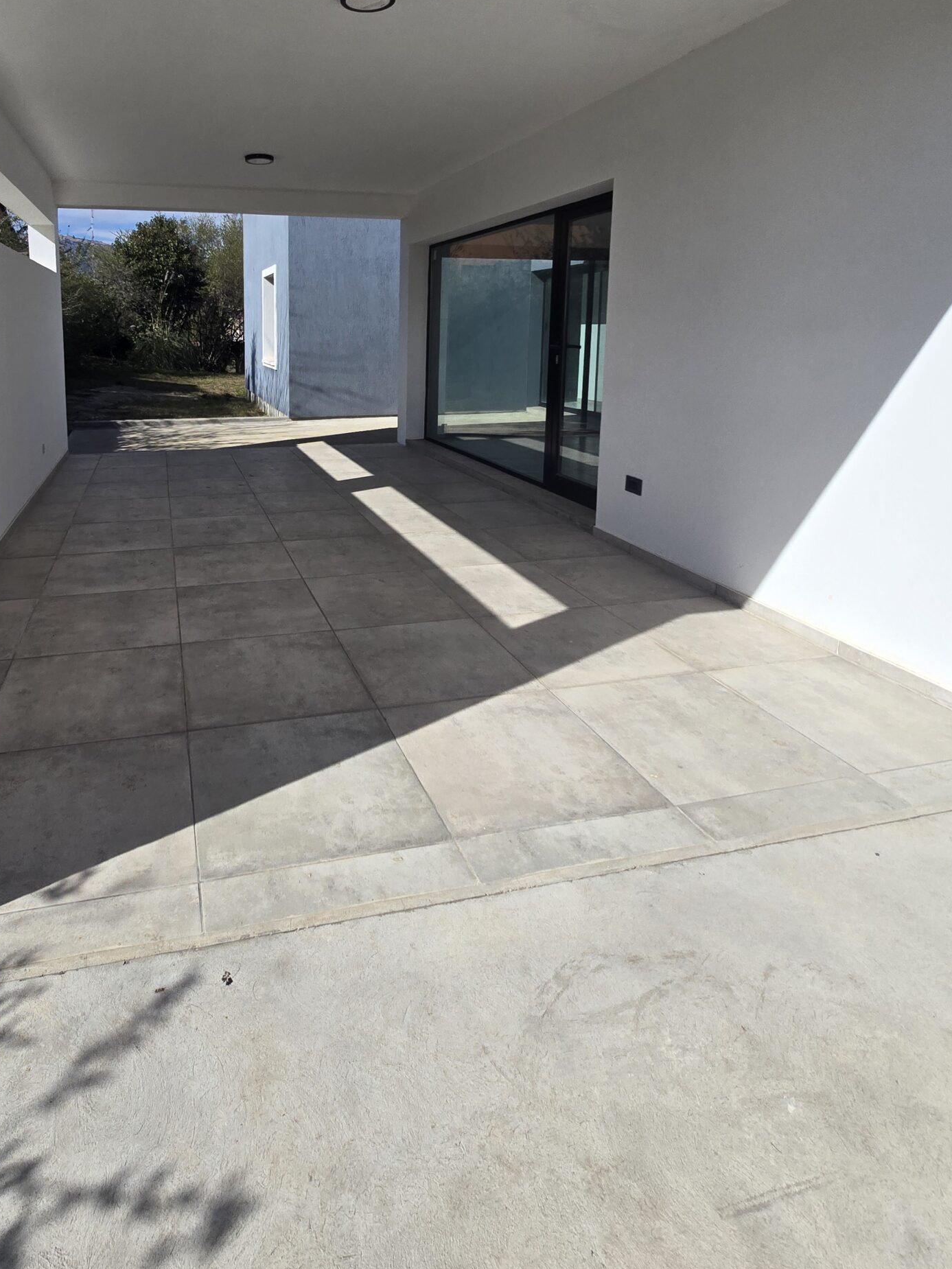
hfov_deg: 69.3
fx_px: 660
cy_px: 430
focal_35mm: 18
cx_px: 309
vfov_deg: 84.9
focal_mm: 2.2
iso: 50
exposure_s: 1/3168
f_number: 2.2
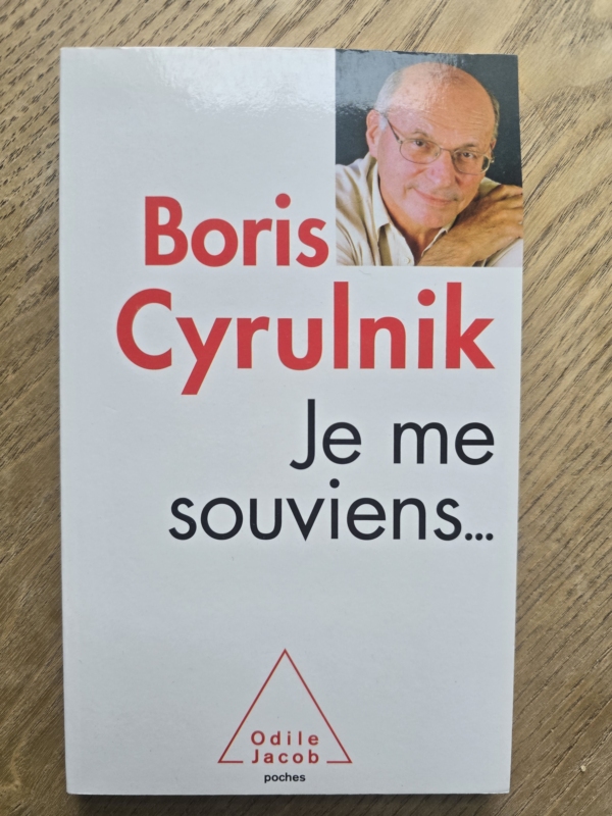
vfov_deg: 73.9
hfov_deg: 58.9
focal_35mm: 23
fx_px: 542
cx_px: 306
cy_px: 408
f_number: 1.7
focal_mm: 6.3
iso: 100
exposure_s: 1/180
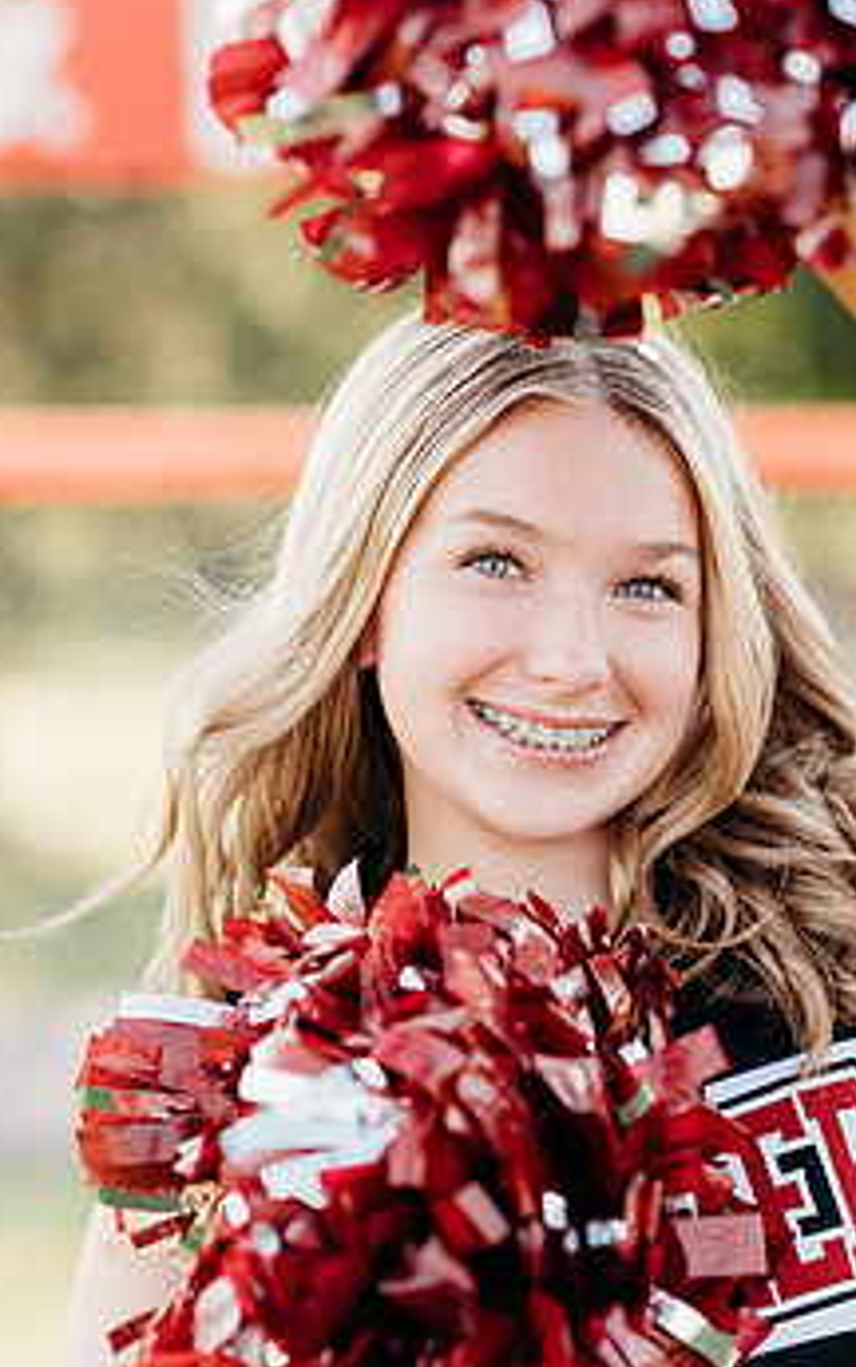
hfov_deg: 11.6
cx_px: 503
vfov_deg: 18.4
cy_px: 646
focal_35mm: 113
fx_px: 4213
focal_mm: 85
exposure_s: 1/500
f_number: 2.8
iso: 200
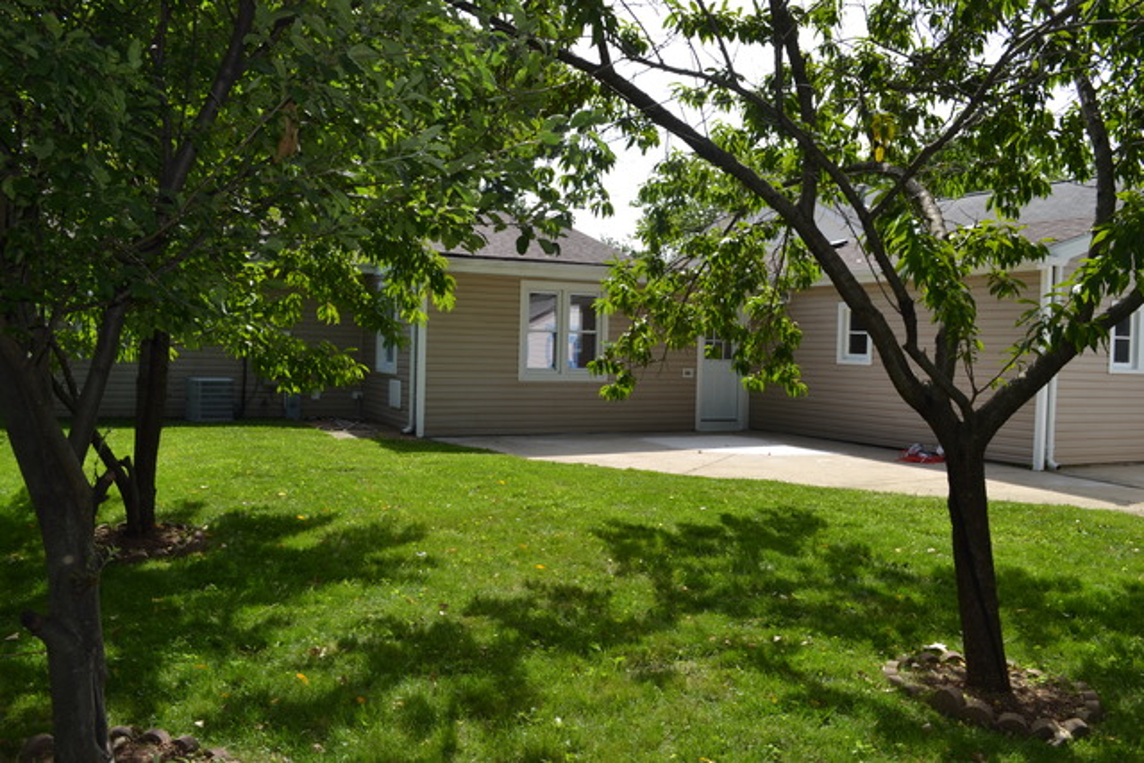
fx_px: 953
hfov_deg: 61.9
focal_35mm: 30
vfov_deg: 43.6
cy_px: 382
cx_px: 572
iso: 100
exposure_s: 1/200
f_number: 9
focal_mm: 20
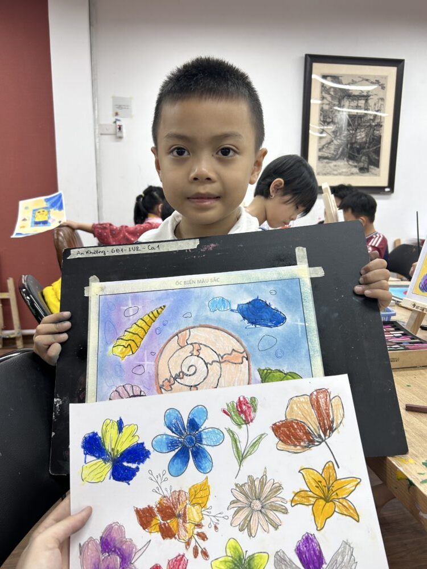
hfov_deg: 53.1
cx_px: 214
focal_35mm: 26
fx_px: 428
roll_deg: +0.1
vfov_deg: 67.3
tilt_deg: -9.8
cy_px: 284
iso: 40
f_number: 1.5
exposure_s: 1/100
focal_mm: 5.7
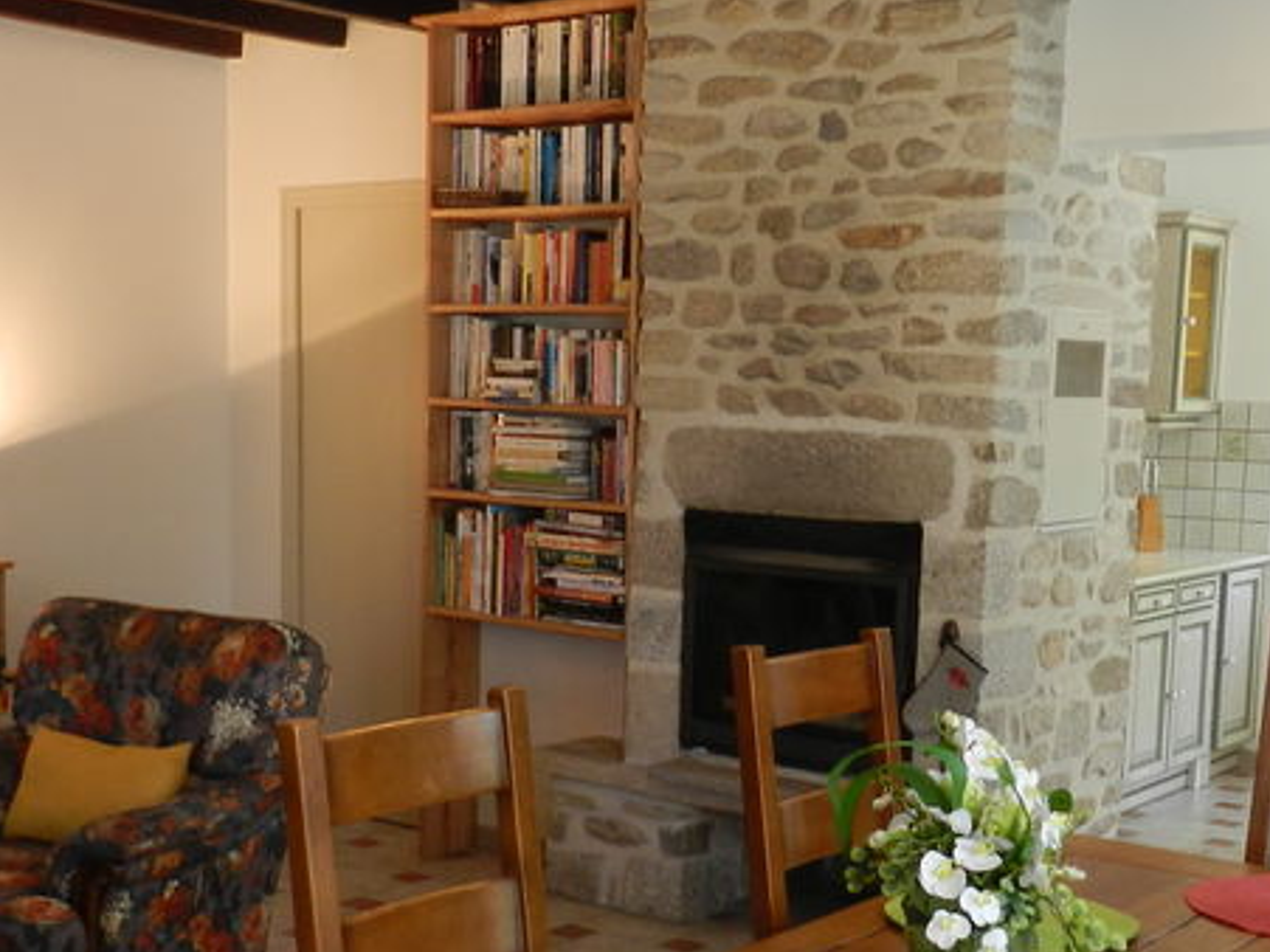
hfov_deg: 37.5
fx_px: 1871
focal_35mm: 51
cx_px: 591
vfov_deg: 28.3
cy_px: 642
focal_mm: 4
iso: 160
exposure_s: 1/40
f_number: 3.4
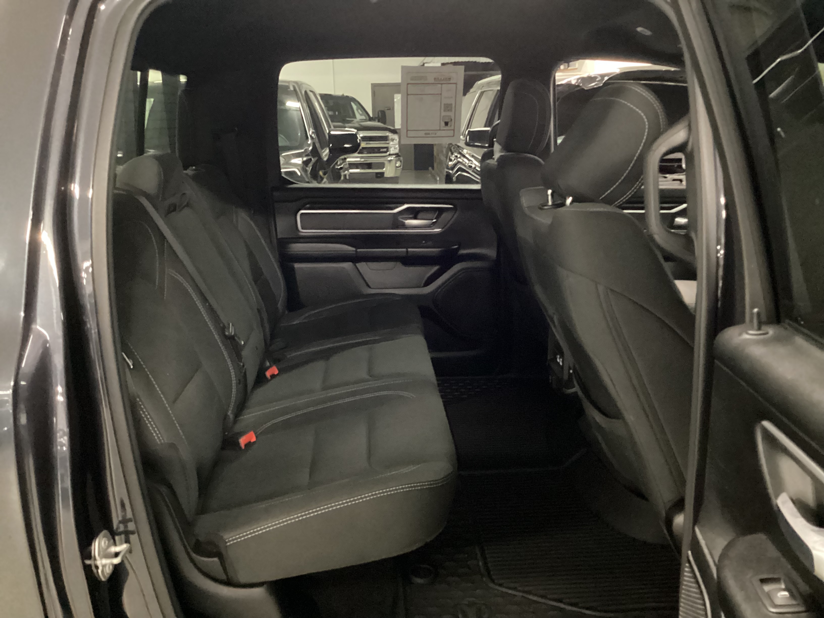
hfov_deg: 58.4
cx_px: 412
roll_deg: +0.7
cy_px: 309
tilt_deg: -17.9
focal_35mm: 31
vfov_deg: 45.4
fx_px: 738
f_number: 2.4
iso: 800
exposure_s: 1/15
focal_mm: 3.3
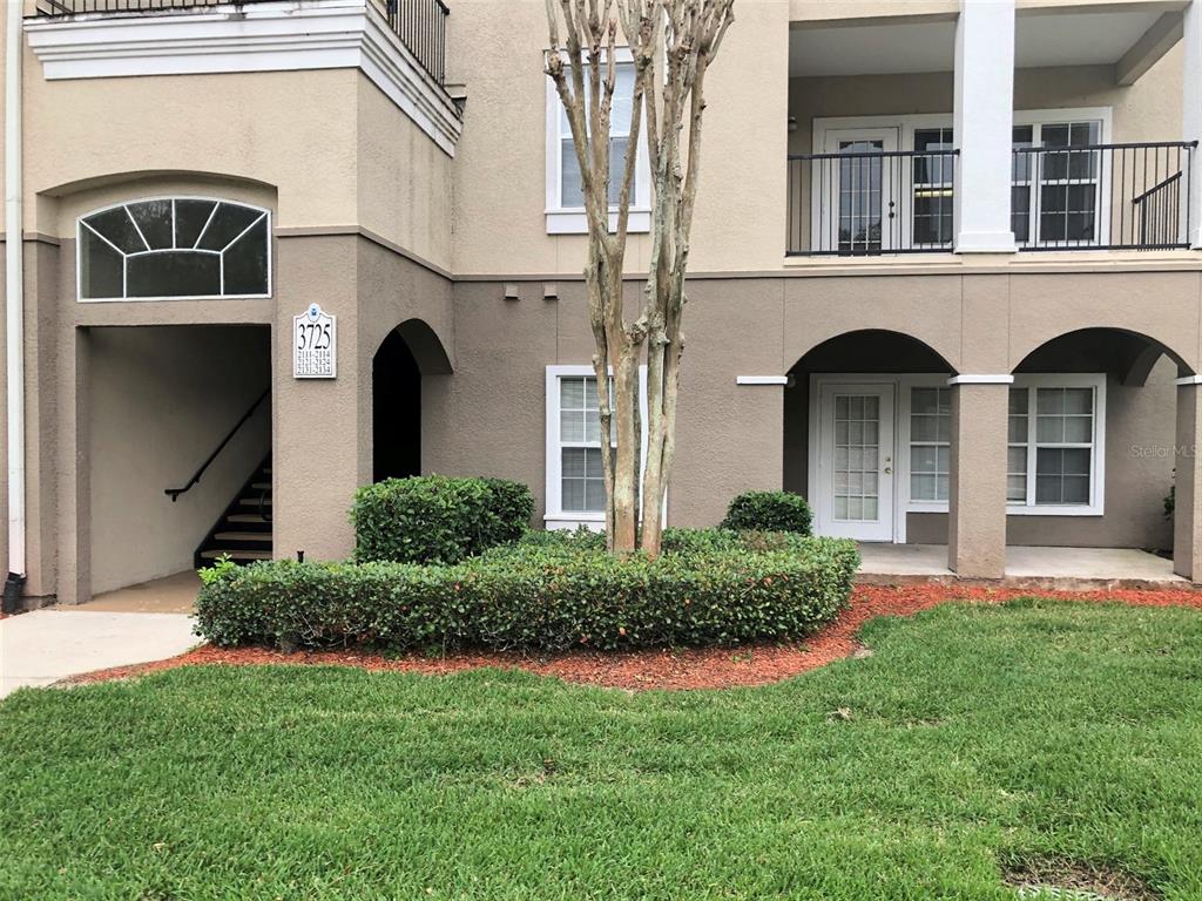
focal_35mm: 28
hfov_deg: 63.4
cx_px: 601
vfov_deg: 49.7
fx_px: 972
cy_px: 450
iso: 32
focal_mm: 4
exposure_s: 1/120
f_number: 1.8
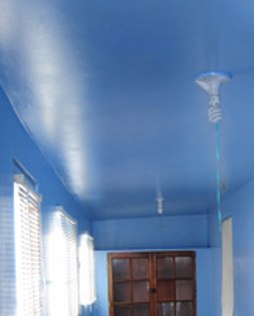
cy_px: 307
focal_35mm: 62
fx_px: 581
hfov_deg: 24.2
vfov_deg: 28.7
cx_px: 206
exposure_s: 1/100
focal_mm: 14
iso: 250
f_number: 4
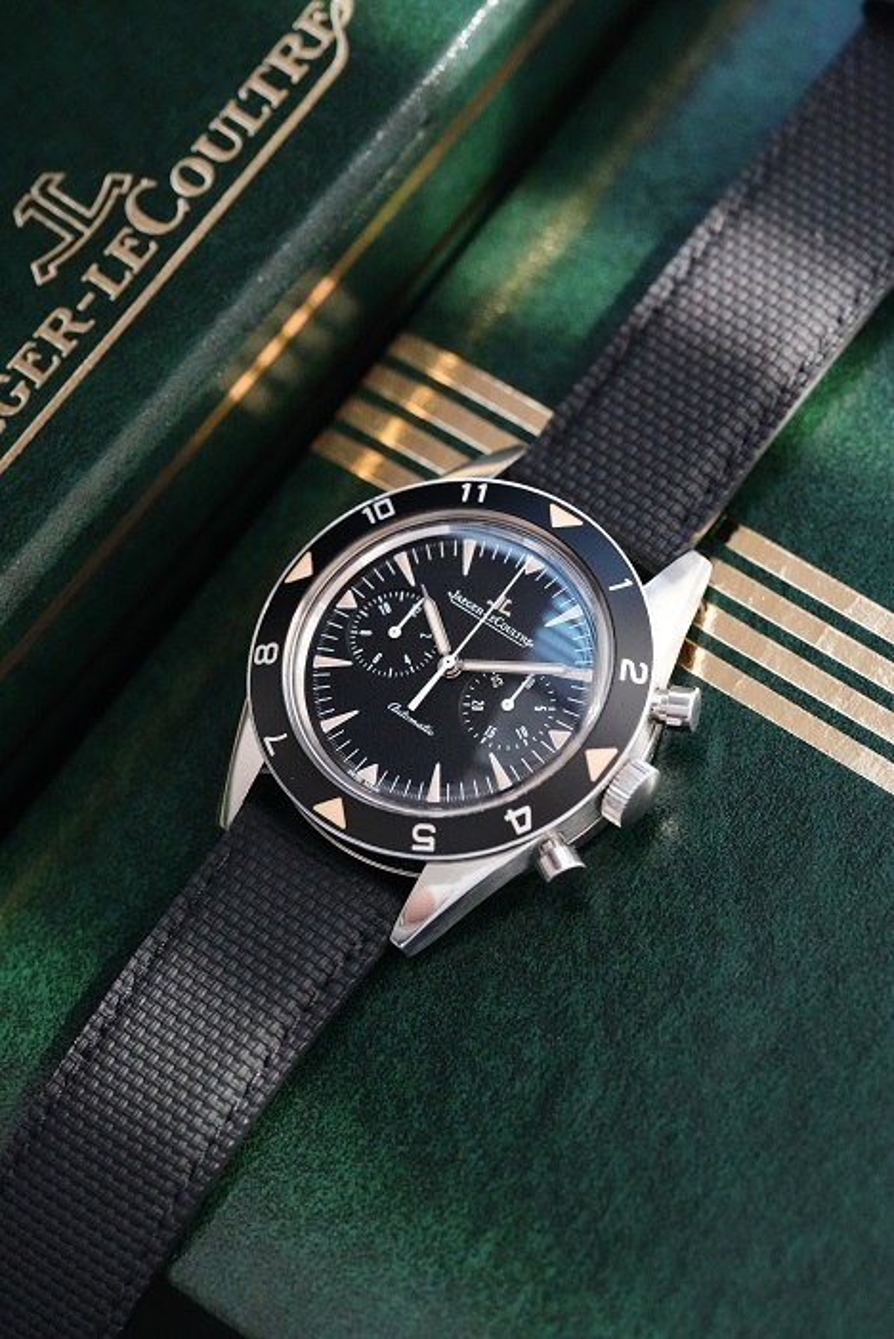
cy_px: 670
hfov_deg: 13.1
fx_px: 3907
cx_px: 447
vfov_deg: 19.4
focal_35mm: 105
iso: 12800
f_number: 5.6
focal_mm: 105
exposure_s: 1/250
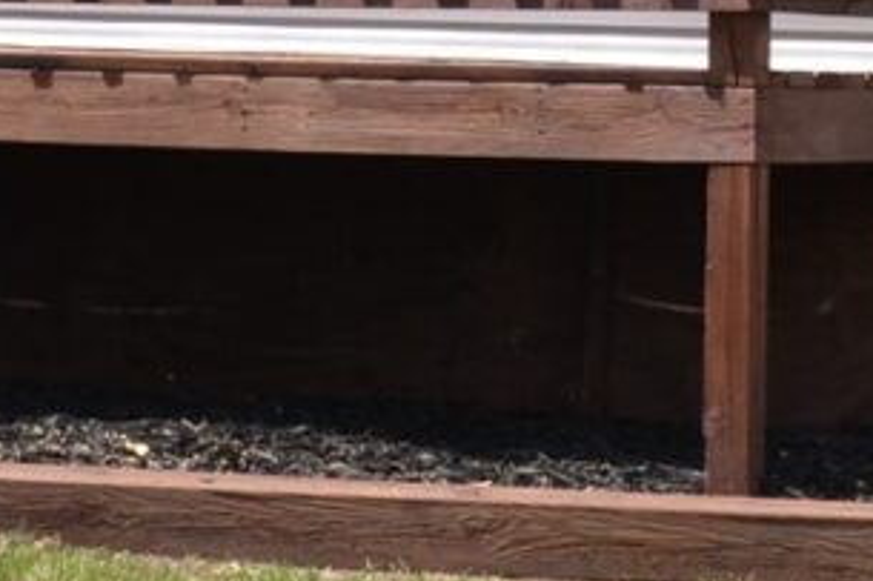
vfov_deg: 6.9
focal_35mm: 189
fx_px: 4581
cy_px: -738
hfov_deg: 10.8
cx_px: 126
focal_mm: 20
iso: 100
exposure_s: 1/250
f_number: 8
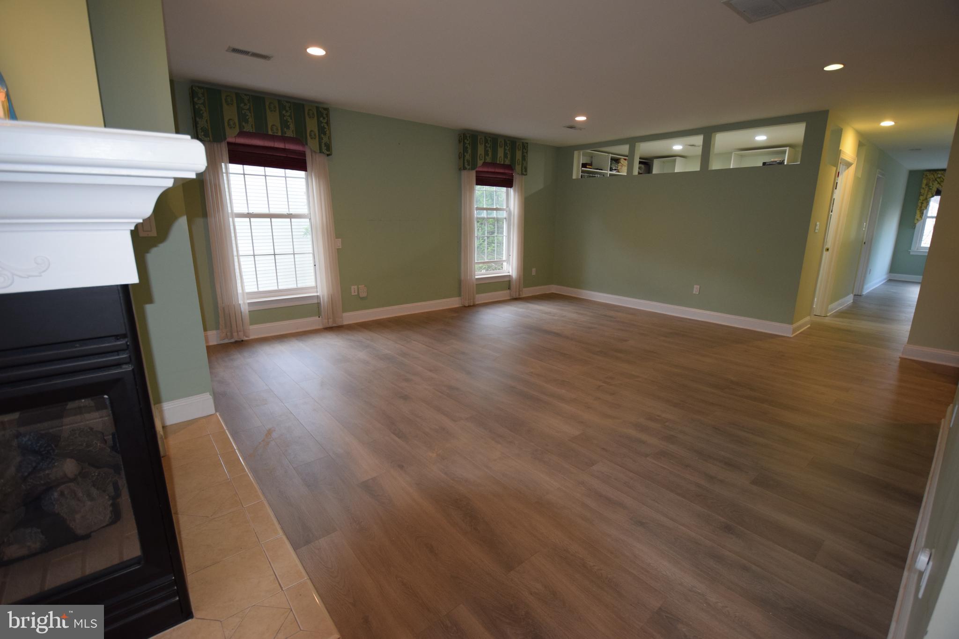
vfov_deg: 77.3
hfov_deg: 100.4
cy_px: 320
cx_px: 480
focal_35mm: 15
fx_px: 400
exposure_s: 1/60
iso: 800
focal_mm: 10
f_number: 4
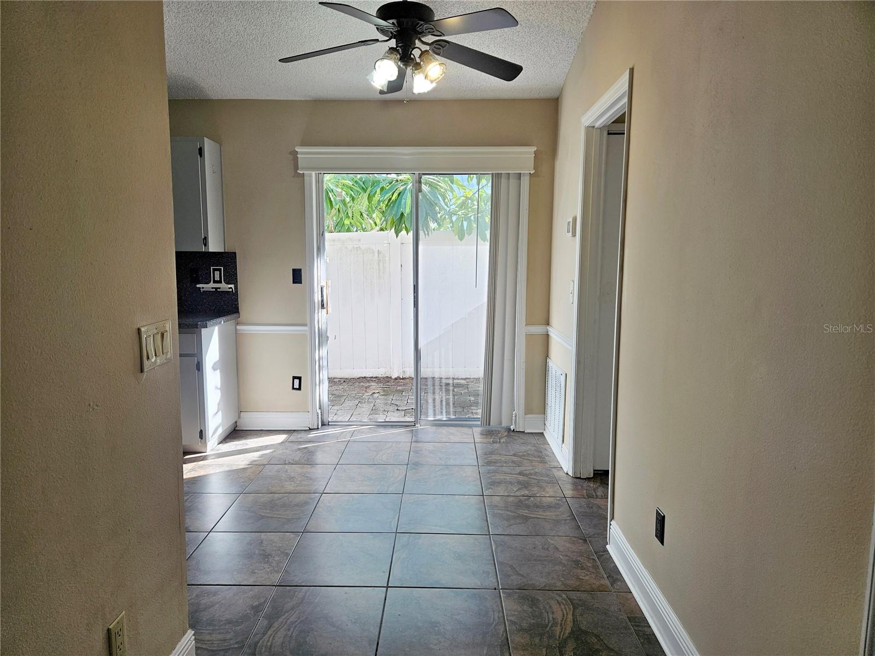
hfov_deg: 73.9
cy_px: 328
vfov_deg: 58.9
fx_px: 581
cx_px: 438
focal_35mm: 23
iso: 50
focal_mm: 5.4
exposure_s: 1/120
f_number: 1.8
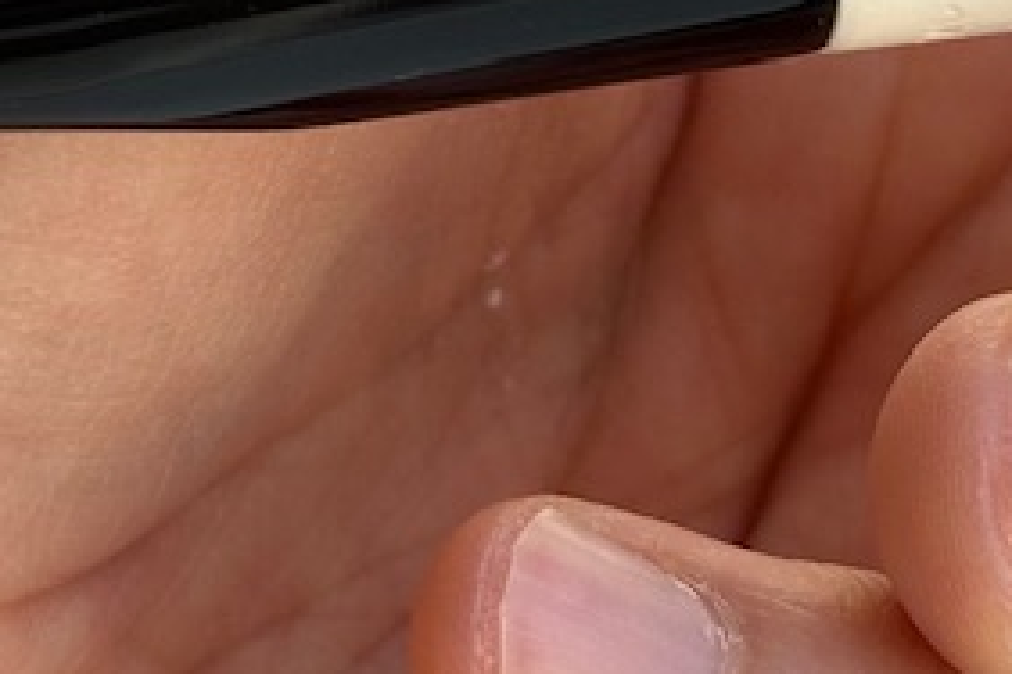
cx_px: 452
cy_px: -391
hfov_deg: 9.1
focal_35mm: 227
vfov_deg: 6.0
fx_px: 6381
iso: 64
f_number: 1.78
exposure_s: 1/421
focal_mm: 6.86
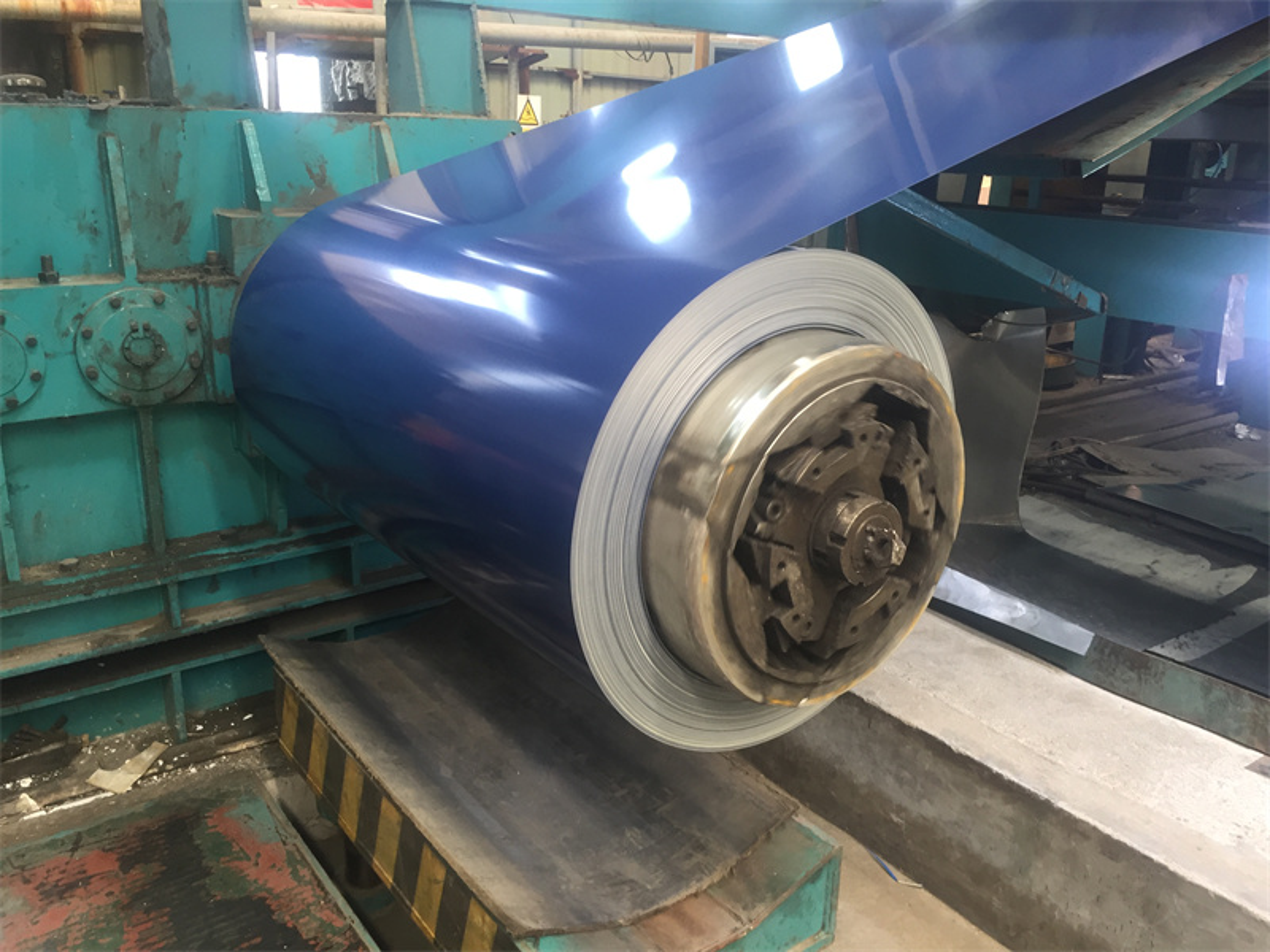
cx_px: 635
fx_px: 1064
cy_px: 476
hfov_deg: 61.7
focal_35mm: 29
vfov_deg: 48.2
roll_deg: -2.1
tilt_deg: -17.5
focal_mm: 4.15
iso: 32
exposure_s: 1/33
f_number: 2.2
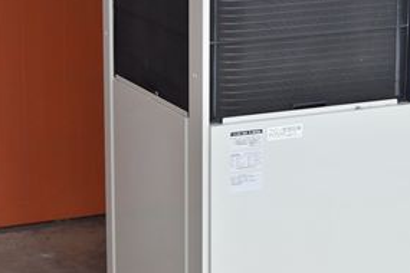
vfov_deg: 9.5
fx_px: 1650
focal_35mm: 145
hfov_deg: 14.2
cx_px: 227
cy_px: 92
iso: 1250
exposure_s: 1/1000
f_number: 6.3
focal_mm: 55
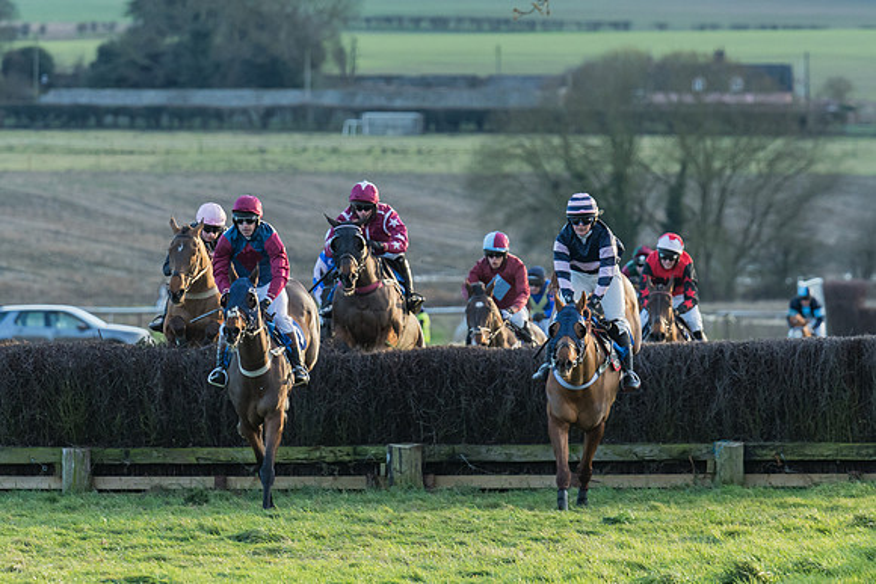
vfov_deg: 3.4
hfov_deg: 5.1
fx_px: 9769
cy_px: 253
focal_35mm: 401
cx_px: 428
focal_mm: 197
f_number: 4
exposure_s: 1/1000
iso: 800
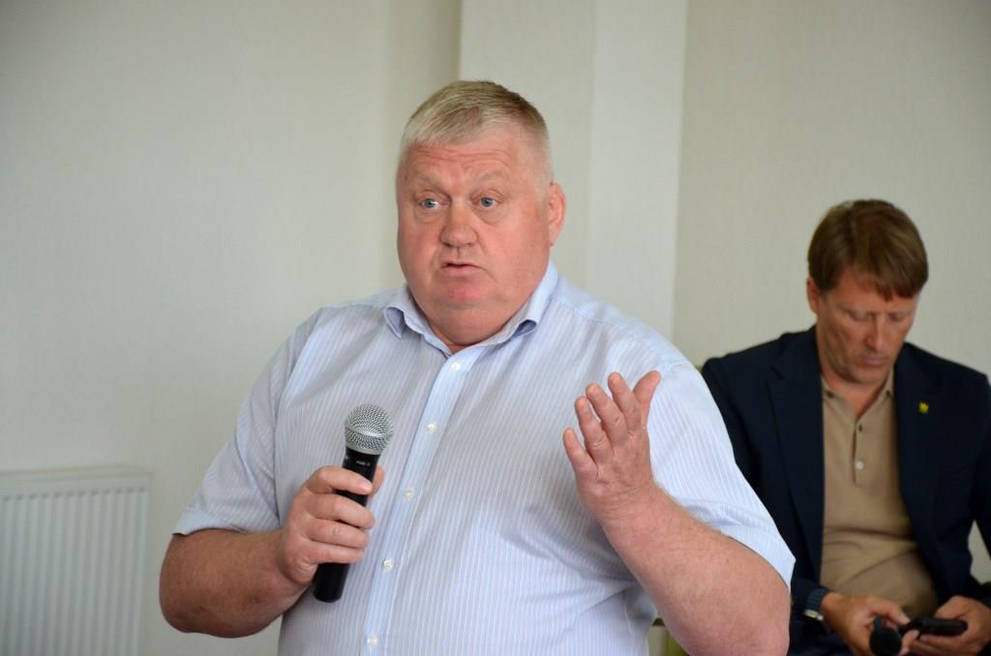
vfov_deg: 10.1
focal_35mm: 135
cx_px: 496
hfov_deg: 15.2
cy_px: 328
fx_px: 3708
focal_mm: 90
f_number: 5.3
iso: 1000
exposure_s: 1/60
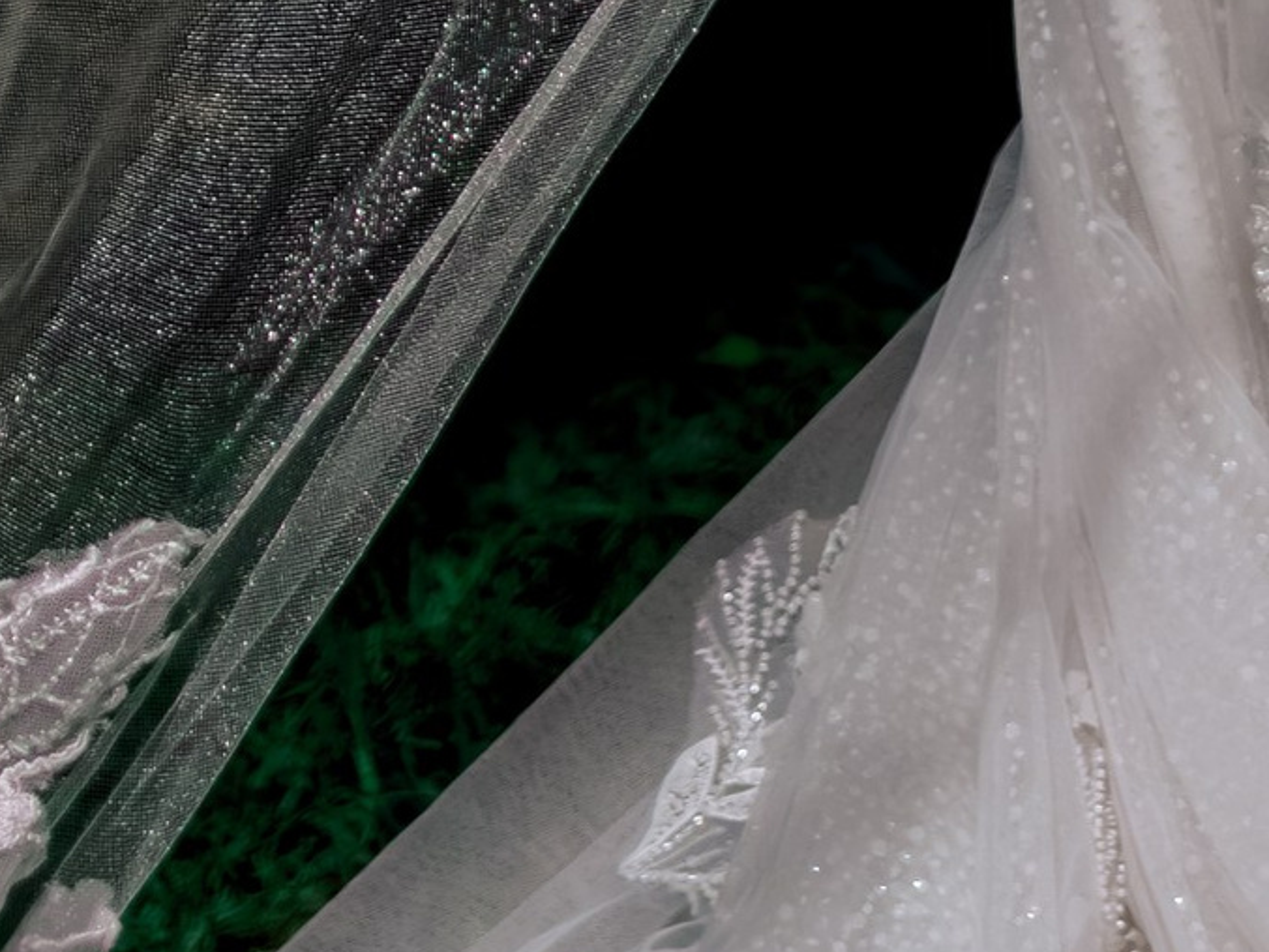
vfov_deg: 5.6
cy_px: -2371
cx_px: 1194
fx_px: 8800
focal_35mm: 240
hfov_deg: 8.2
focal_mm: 44
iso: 2500
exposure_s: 1/160
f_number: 2.8
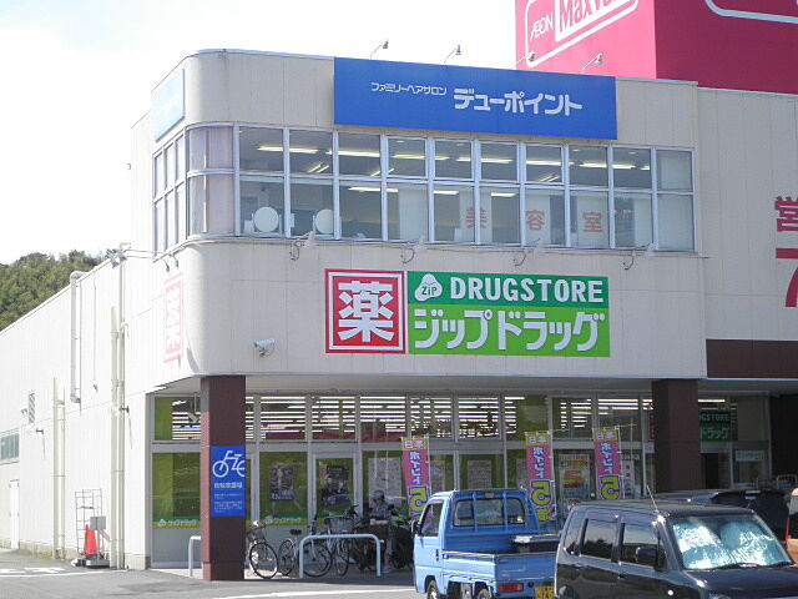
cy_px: 300
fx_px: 1683
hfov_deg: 26.7
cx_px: 399
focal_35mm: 73
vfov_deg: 20.2
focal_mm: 13
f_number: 4.4
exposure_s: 1/320
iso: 64
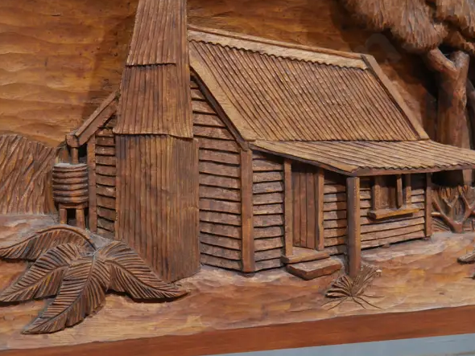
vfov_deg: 24.8
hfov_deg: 32.7
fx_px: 810
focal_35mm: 59
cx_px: 247
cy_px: 151
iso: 640
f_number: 4
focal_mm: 17
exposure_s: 1/60
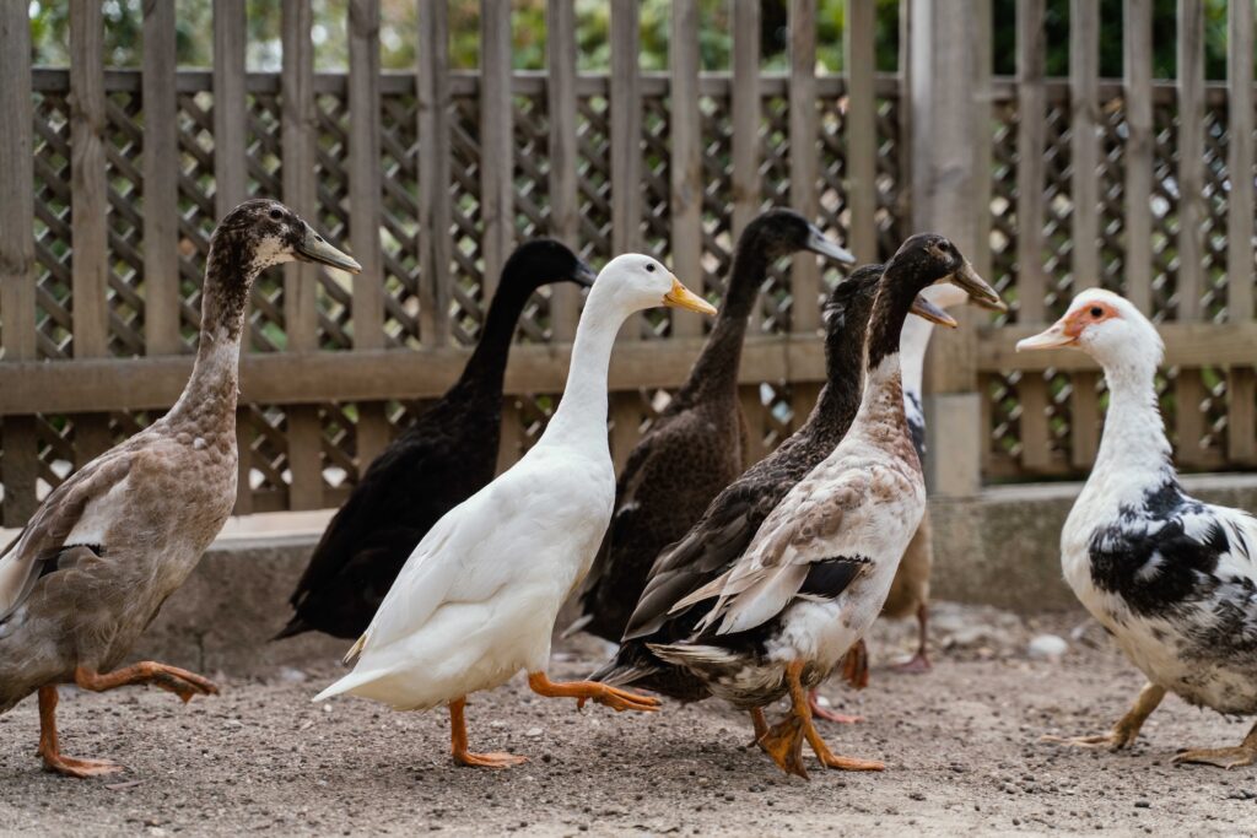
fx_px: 2619
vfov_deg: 18.2
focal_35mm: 75
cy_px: 419
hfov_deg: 27.0
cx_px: 628
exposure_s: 1/800
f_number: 4
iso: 640
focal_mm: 75
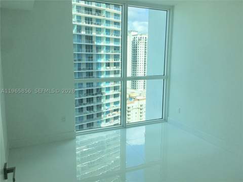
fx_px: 204
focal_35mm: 29
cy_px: 91
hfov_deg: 61.7
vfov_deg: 48.2
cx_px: 122
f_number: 2.2
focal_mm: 4.15
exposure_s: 1/855
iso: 25
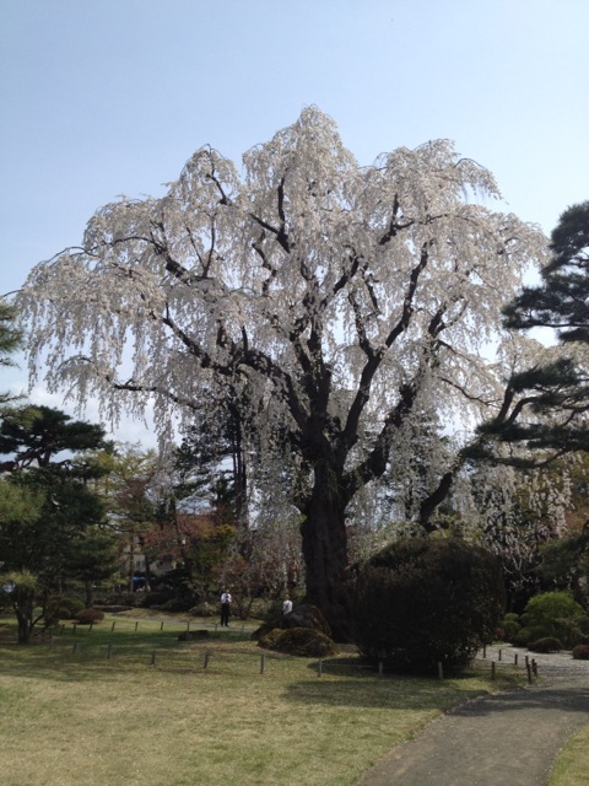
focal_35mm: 35
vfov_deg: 52.6
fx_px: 794
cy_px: 393
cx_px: 294
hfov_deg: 40.7
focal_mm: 4.28
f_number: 2.4
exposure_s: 1/2045
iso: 64
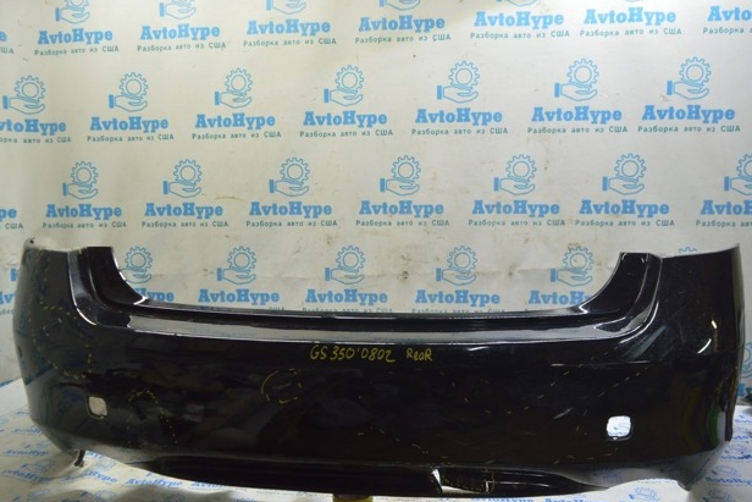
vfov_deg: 46.4
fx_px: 585
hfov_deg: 65.5
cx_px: 374
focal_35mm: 28
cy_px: 246
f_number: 5.6
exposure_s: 1/20
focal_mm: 18
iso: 400
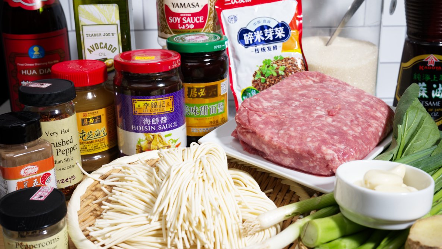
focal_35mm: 52
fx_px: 609
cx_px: 224
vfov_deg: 23.1
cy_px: 122
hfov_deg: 39.9
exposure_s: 1/60
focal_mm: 49
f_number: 10
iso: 100
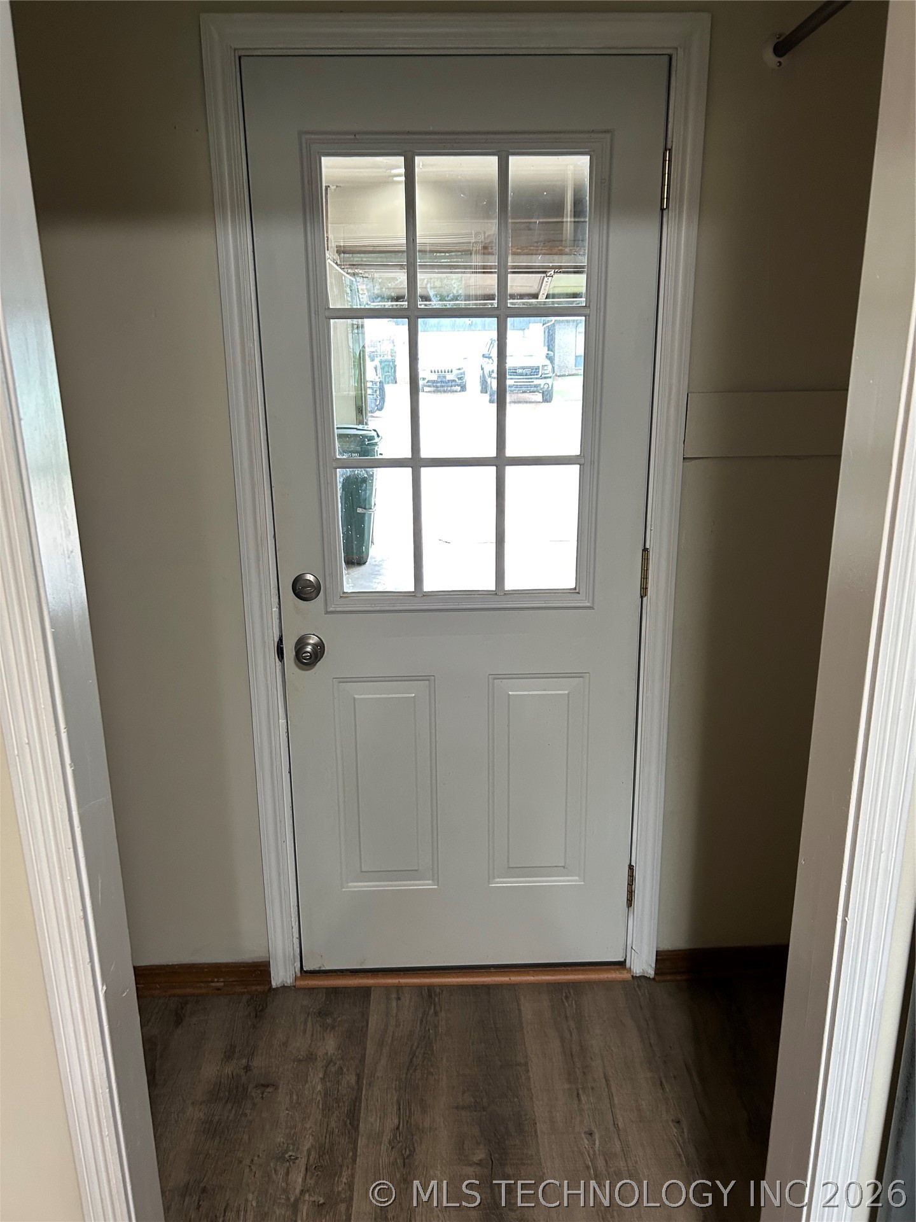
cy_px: 611
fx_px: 917
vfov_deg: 67.3
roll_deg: +0.6
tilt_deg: -16.2
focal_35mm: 26
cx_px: 458
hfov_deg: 53.1
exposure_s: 1/60
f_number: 1.5
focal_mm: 5.7
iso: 200
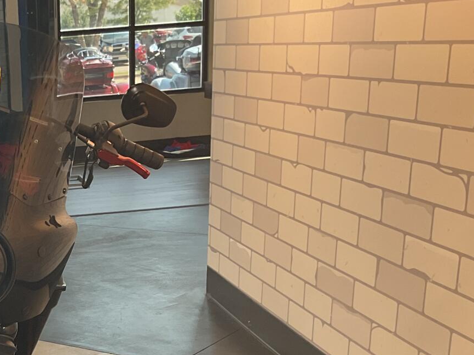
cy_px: 393
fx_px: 917
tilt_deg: -21.2
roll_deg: +5.3
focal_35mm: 67
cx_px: -16
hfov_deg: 27.1
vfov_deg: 20.8
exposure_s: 1/50
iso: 40
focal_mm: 3
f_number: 1.8
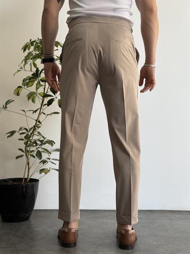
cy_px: 127
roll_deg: -0.7
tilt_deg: +0.8
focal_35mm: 48
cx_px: 95
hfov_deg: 30.3
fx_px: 351
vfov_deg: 39.6
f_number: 1.78
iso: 64
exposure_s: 1/172
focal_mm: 6.76
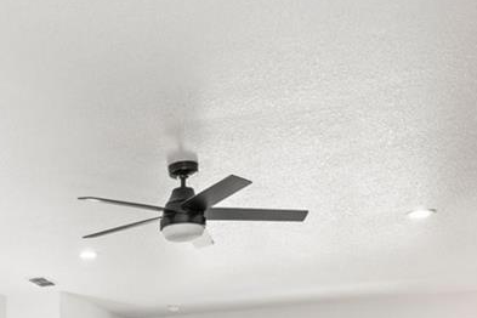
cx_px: 49
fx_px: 755
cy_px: 445
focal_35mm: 57
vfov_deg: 21.0
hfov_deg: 33.2
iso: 800
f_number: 8
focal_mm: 14
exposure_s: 1/8
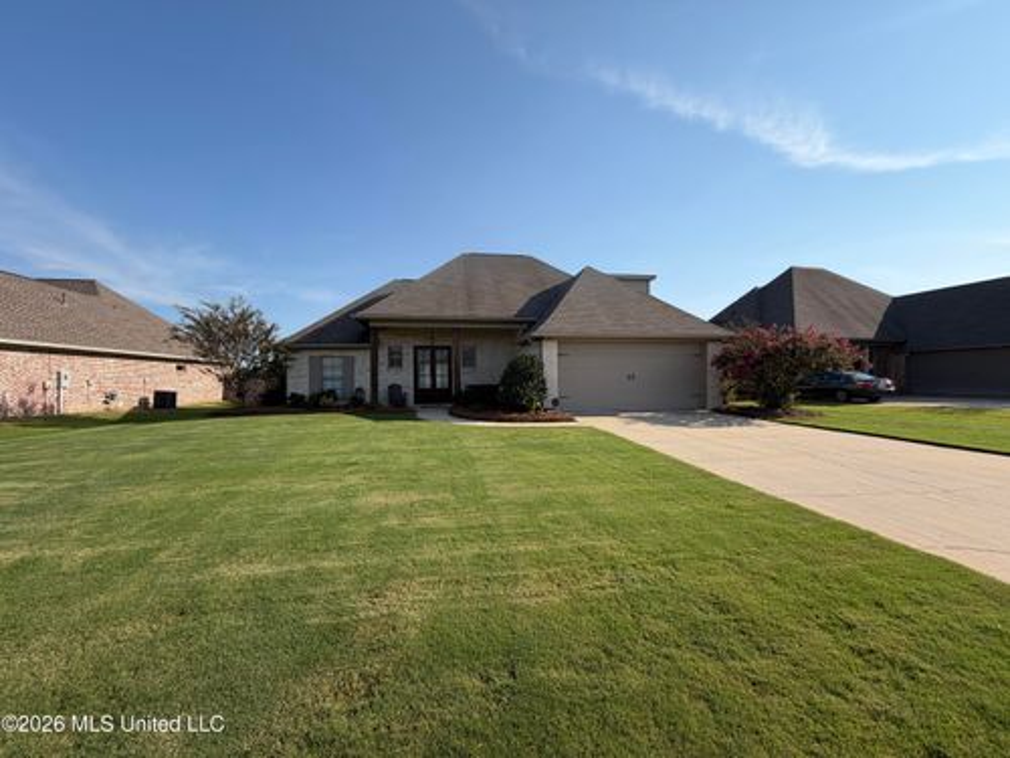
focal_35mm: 14
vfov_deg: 85.7
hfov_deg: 102.1
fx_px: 408
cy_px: 379
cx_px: 505
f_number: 2.2
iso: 20
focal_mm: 2.22
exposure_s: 1/799
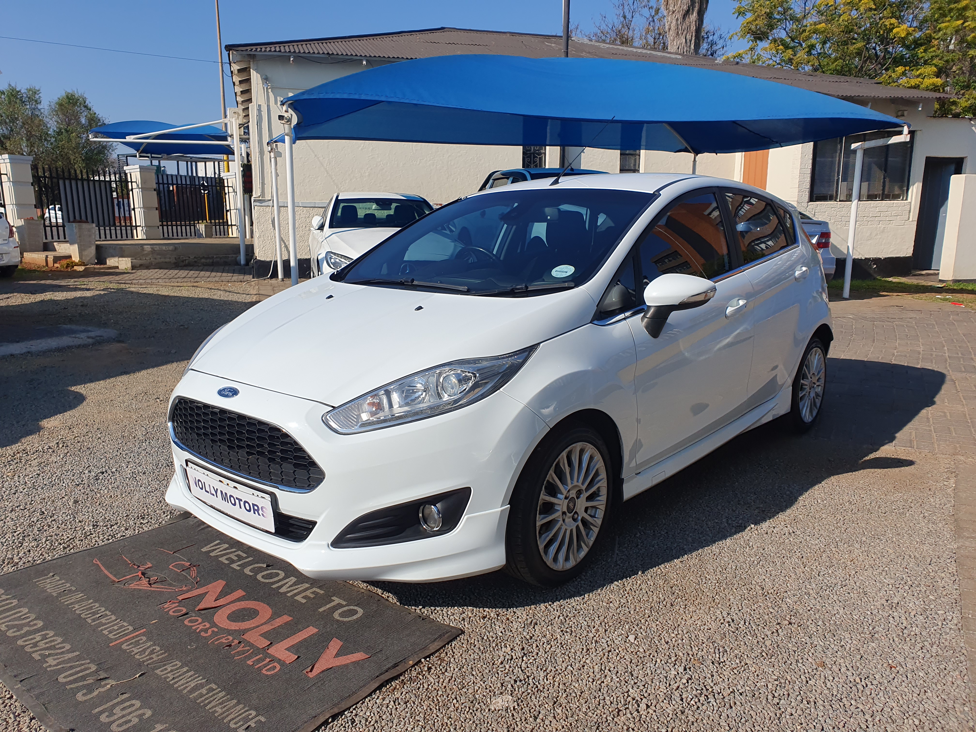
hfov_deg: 67.3
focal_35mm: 26
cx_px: 488
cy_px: 366
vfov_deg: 53.1
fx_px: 733
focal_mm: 4.32
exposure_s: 1/2896
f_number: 2.4
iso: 50
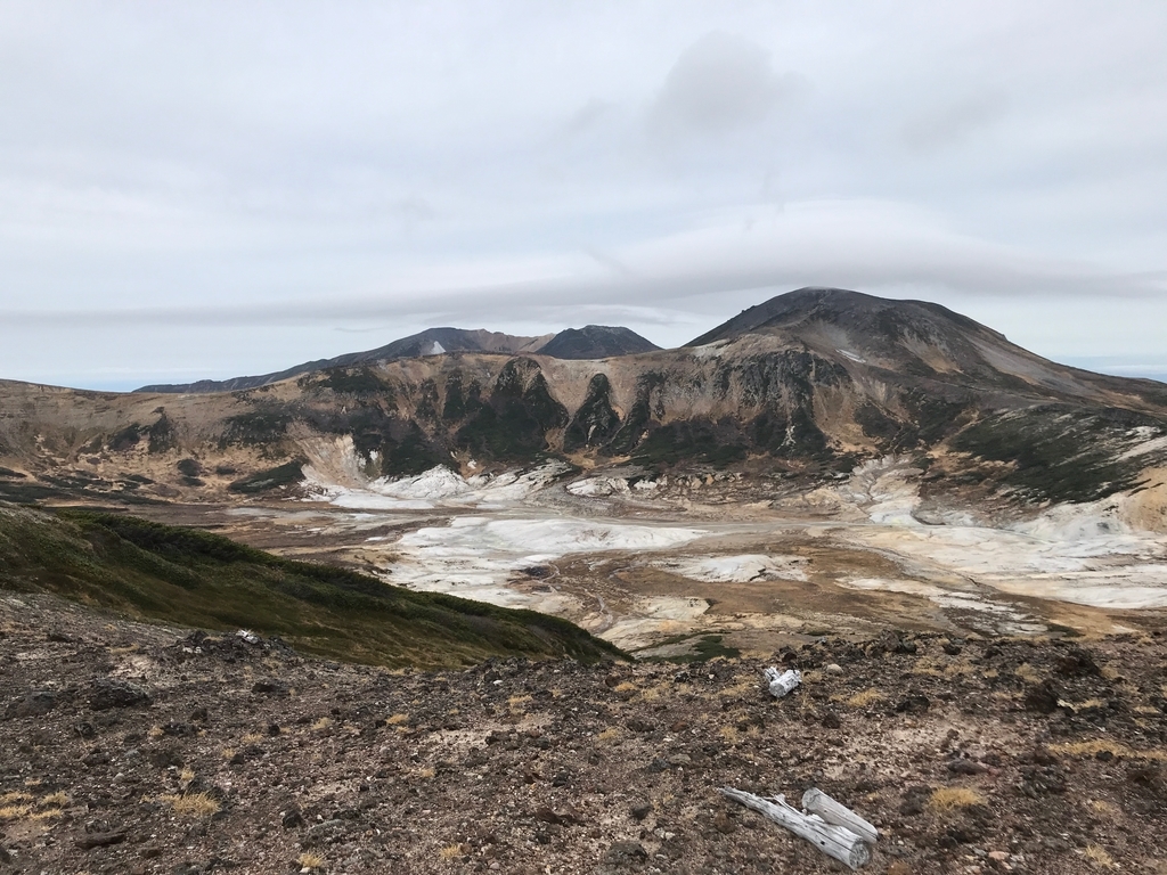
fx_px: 944
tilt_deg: -6.3
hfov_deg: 63.4
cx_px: 584
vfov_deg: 49.7
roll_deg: +1.1
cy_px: 438
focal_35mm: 28
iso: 20
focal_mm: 3.99
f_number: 1.8
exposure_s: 1/1996
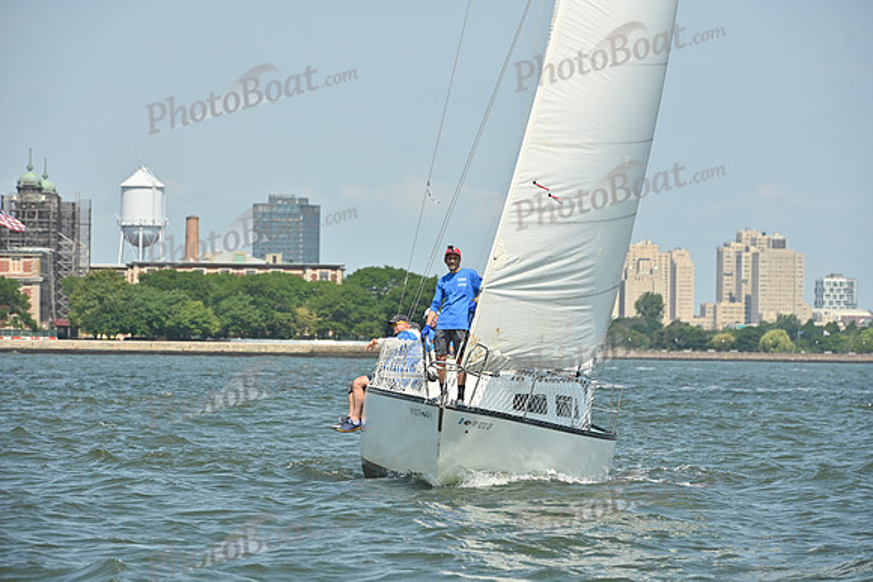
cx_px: 436
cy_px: 291
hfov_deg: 10.3
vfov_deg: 6.9
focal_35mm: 200
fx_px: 4851
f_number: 8
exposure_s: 1/1250
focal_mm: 200
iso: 320
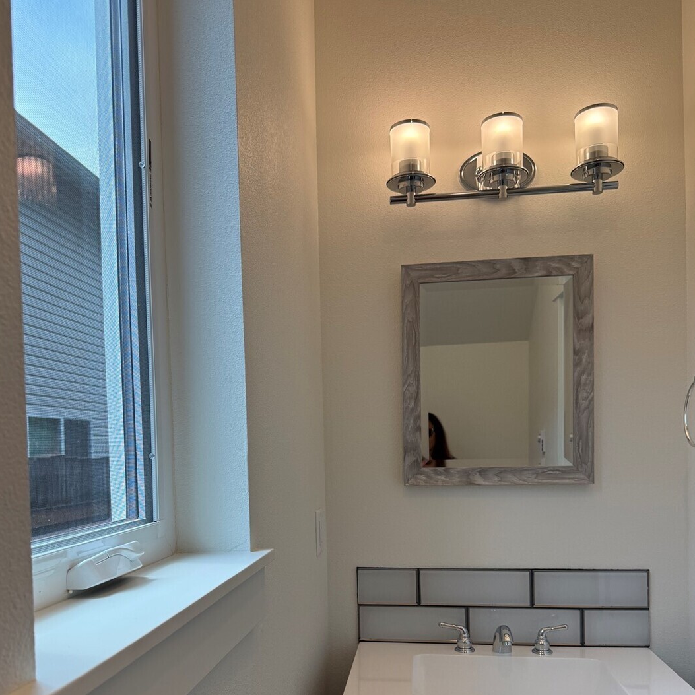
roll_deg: +1.4
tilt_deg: -1.3
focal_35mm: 29
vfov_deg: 54.5
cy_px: 464
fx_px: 659
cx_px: 343
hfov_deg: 55.6
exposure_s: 1/689
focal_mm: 6.76
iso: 100
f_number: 1.78
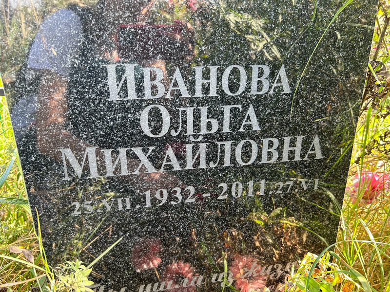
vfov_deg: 53.1
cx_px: 195
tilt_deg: -22.1
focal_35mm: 26
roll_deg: +1.7
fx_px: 293
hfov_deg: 67.3
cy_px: 146
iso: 64
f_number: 1.5
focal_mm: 5.7
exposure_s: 1/121
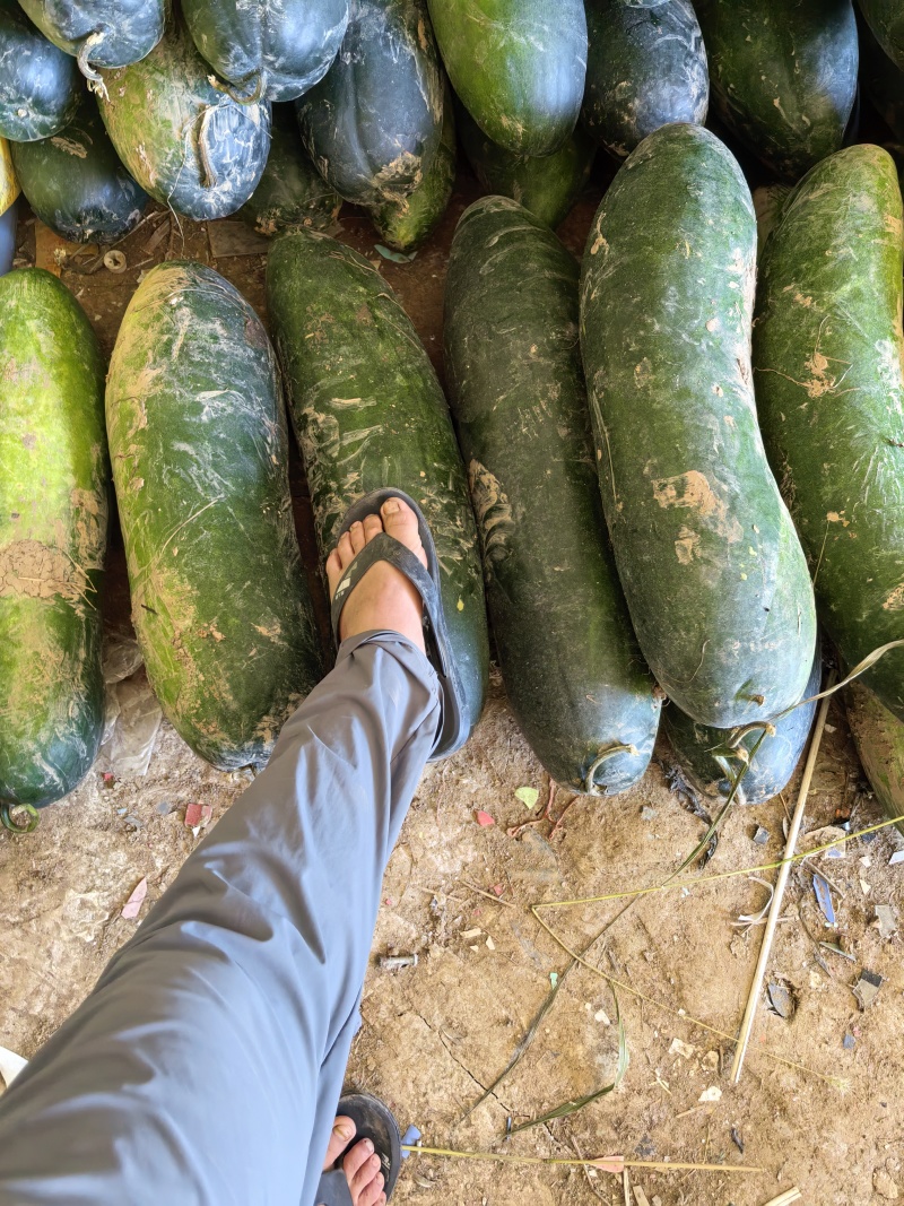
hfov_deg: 51.3
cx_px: 452
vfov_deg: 65.3
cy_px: 603
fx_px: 940
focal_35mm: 27
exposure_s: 1/111
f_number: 1.9
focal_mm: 5.52
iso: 500
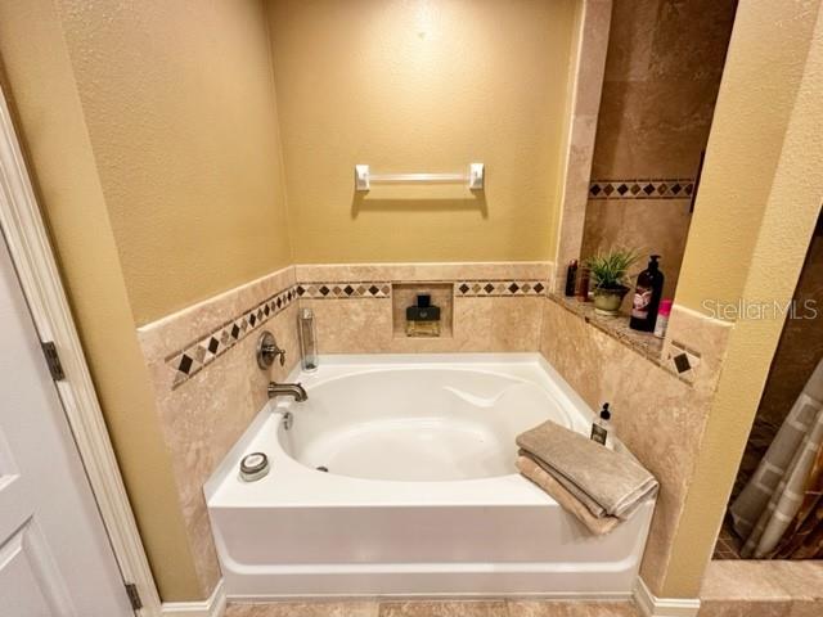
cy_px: 308
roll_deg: +0.7
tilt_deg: -15.0
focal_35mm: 14
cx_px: 412
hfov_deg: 102.1
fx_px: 333
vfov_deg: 85.7
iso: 160
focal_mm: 2.22
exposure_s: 1/60
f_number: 2.2
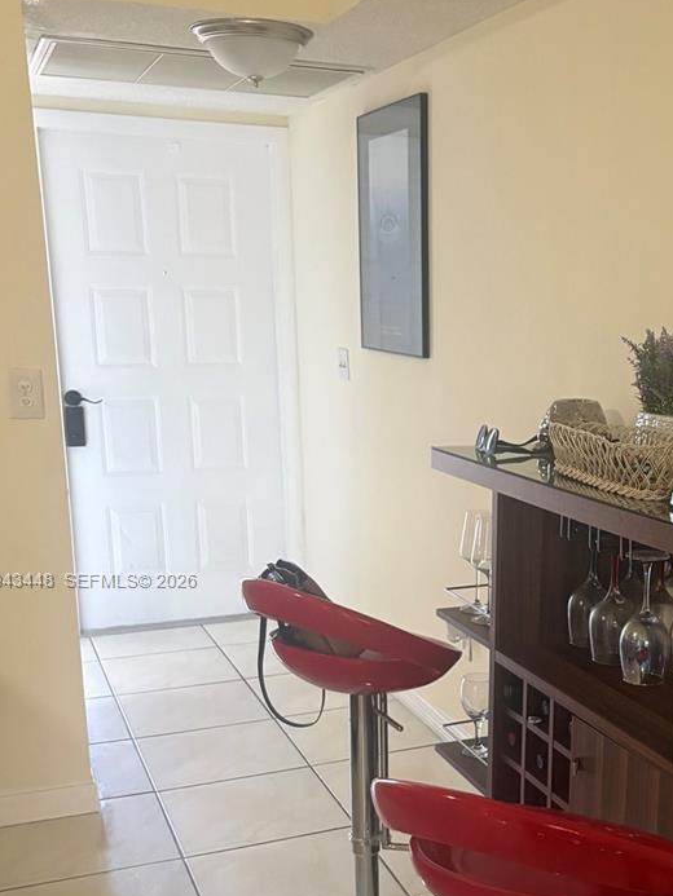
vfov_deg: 41.6
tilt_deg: -13.3
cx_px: 538
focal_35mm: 45
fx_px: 1166
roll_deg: -0.8
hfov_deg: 31.4
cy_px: 582
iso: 500
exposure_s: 1/60
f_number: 1.6
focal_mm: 5.96
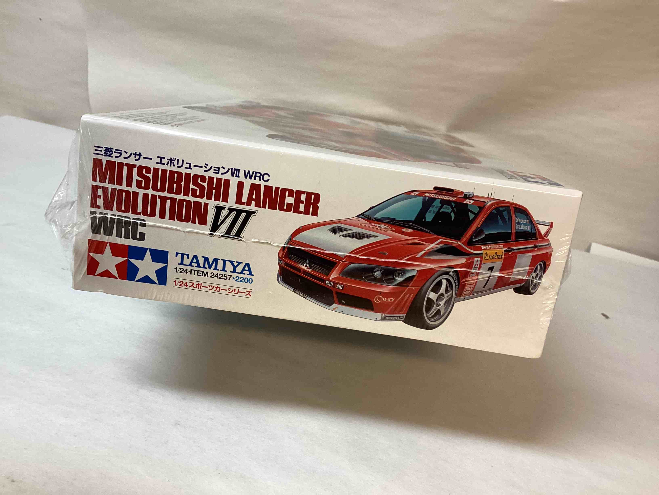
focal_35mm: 31
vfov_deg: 45.4
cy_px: 248
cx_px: 330
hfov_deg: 58.4
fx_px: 590
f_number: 2.4
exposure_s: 1/60
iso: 125
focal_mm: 3.3
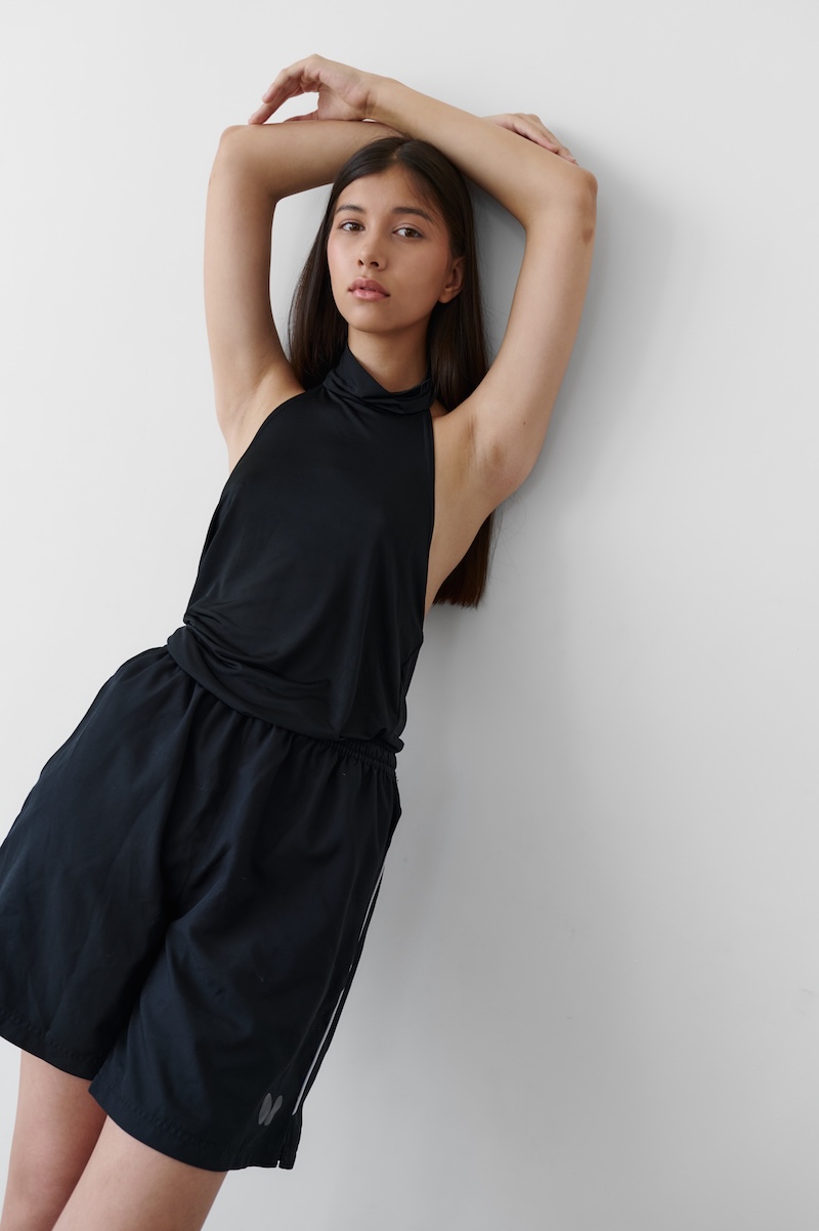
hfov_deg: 37.8
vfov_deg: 54.5
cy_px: 616
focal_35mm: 35
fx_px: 1196
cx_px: 410
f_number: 3.5
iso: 200
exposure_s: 1/160
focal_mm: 35
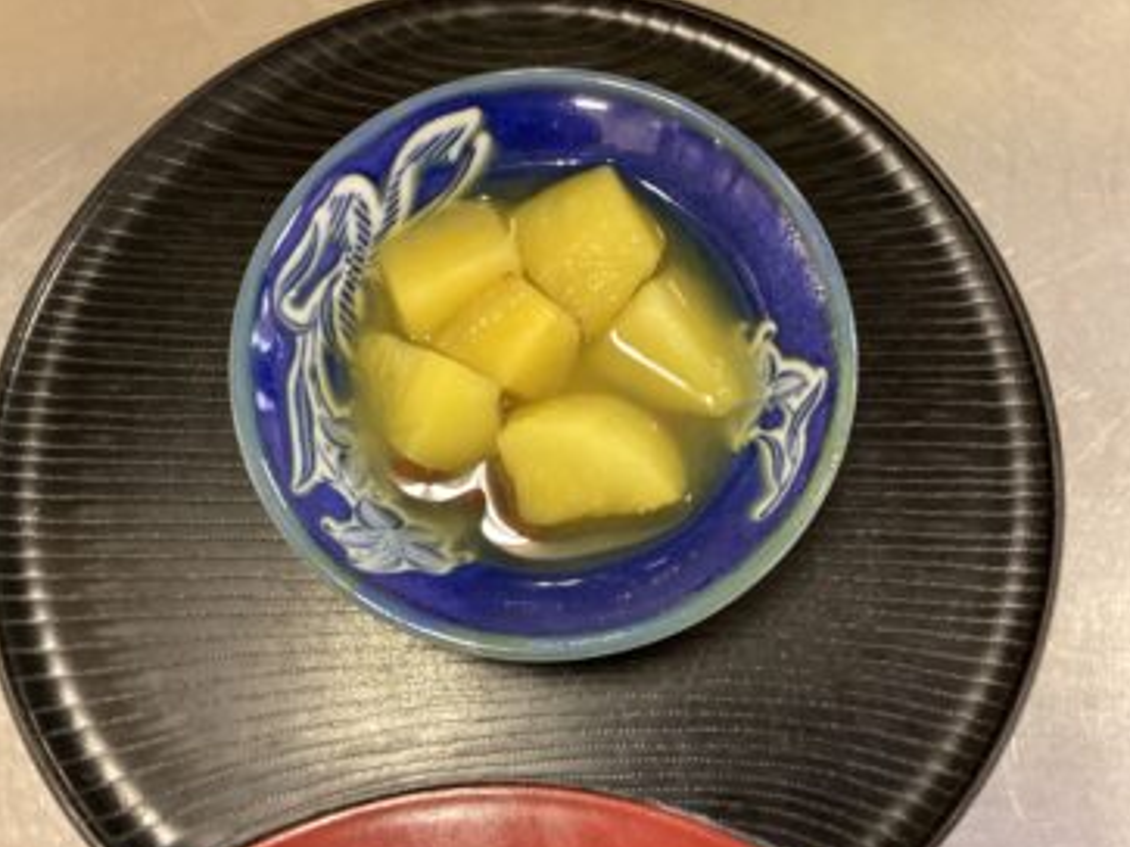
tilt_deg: -77.1
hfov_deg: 56.8
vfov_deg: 44.1
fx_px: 1044
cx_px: 568
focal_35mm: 32
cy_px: 431
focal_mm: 3.3
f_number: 2.4
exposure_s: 1/30
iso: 400
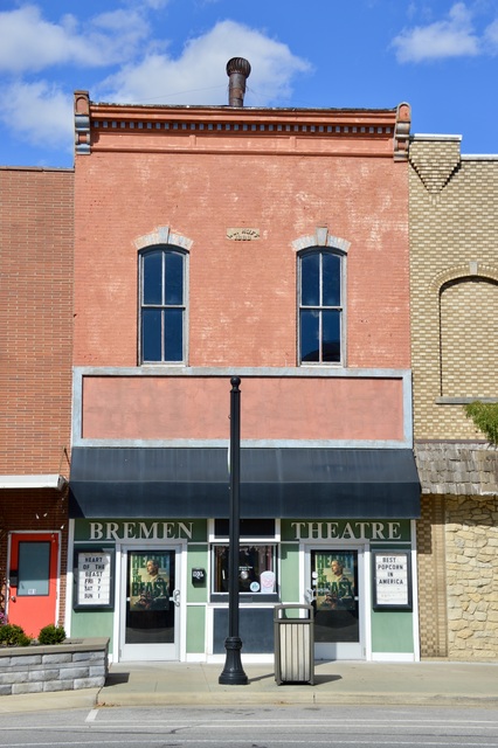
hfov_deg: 22.6
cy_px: 374
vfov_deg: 33.4
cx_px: 249
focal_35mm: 60
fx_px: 1246
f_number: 9
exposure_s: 1/320
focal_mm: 40
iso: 100
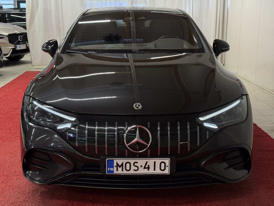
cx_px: 137
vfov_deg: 30.3
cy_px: 103
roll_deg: +0.2
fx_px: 380
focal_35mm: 48
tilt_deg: -12.9
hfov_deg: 39.7
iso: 80
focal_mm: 6.76
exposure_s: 1/102
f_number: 1.78
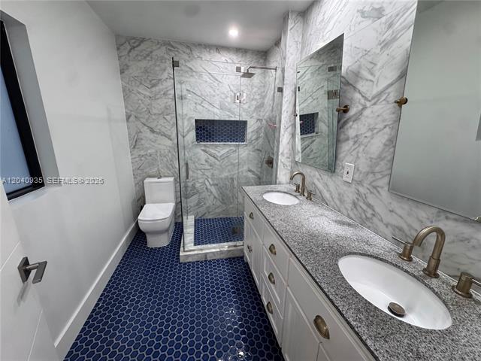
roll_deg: -1.1
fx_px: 195
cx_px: 240
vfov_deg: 85.7
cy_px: 180
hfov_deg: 102.1
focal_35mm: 14
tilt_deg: -15.4
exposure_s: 1/120
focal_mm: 2.22
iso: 250
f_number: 2.2
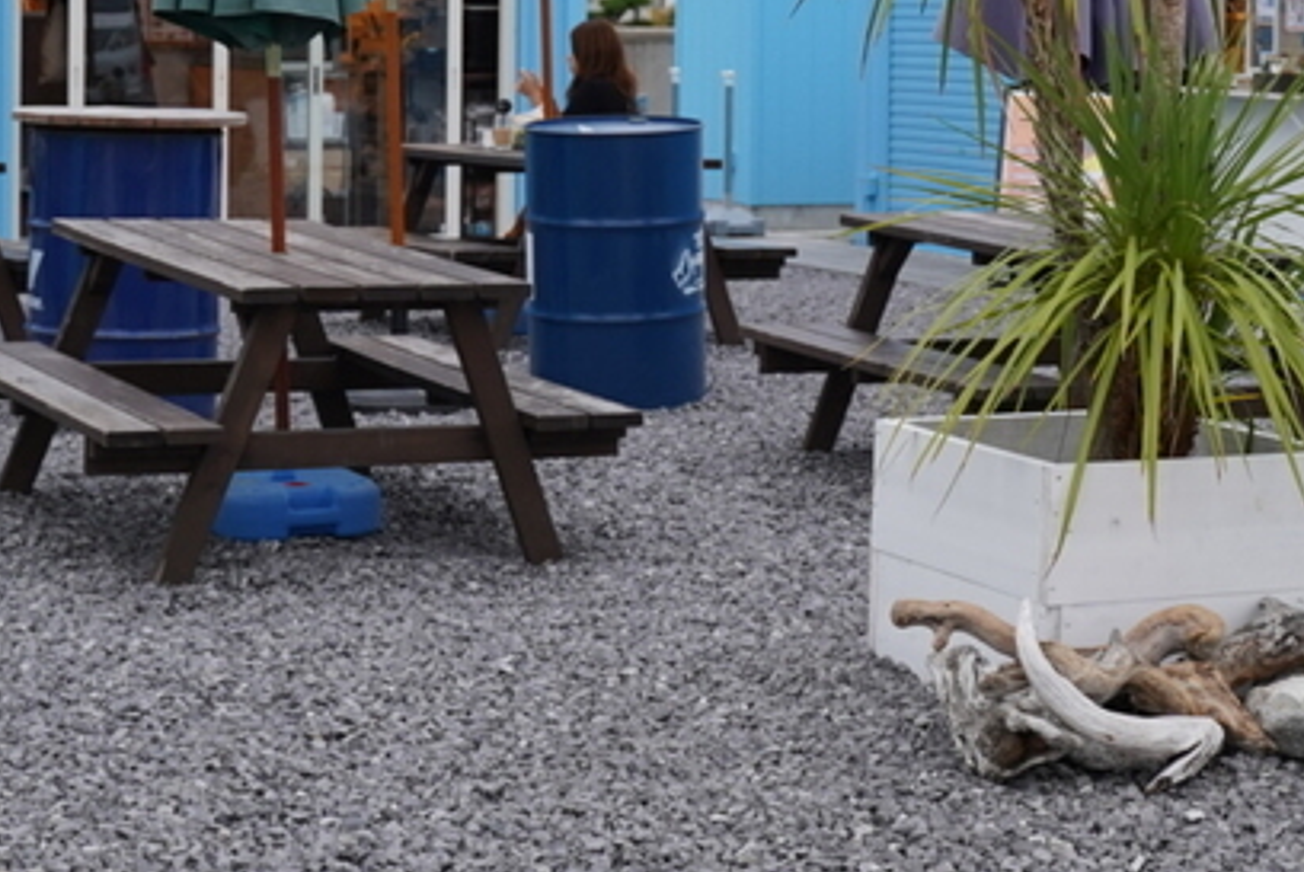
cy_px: 118
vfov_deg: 13.2
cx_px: 841
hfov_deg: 19.8
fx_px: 3735
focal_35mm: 103
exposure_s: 1/100
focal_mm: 35
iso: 250
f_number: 4
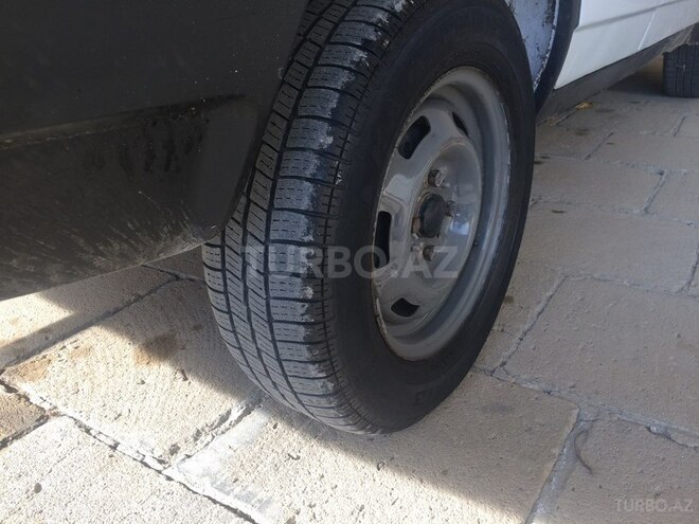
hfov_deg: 61.7
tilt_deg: -22.3
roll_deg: +0.2
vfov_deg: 48.2
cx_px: 350
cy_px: 262
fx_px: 586
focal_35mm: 29
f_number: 2.2
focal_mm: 4.15
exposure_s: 1/128
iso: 32
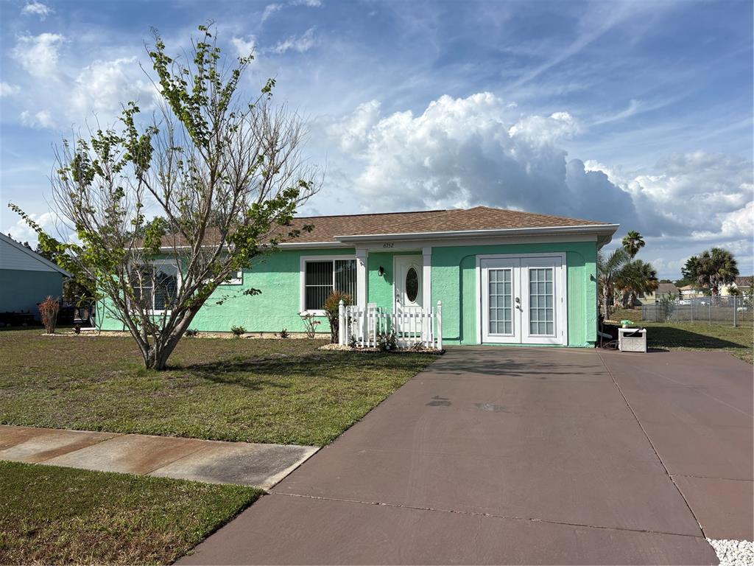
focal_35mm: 26
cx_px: 377
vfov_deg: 53.1
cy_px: 283
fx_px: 566
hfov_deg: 67.3
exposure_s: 1/5348
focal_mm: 5.96
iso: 50
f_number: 1.6
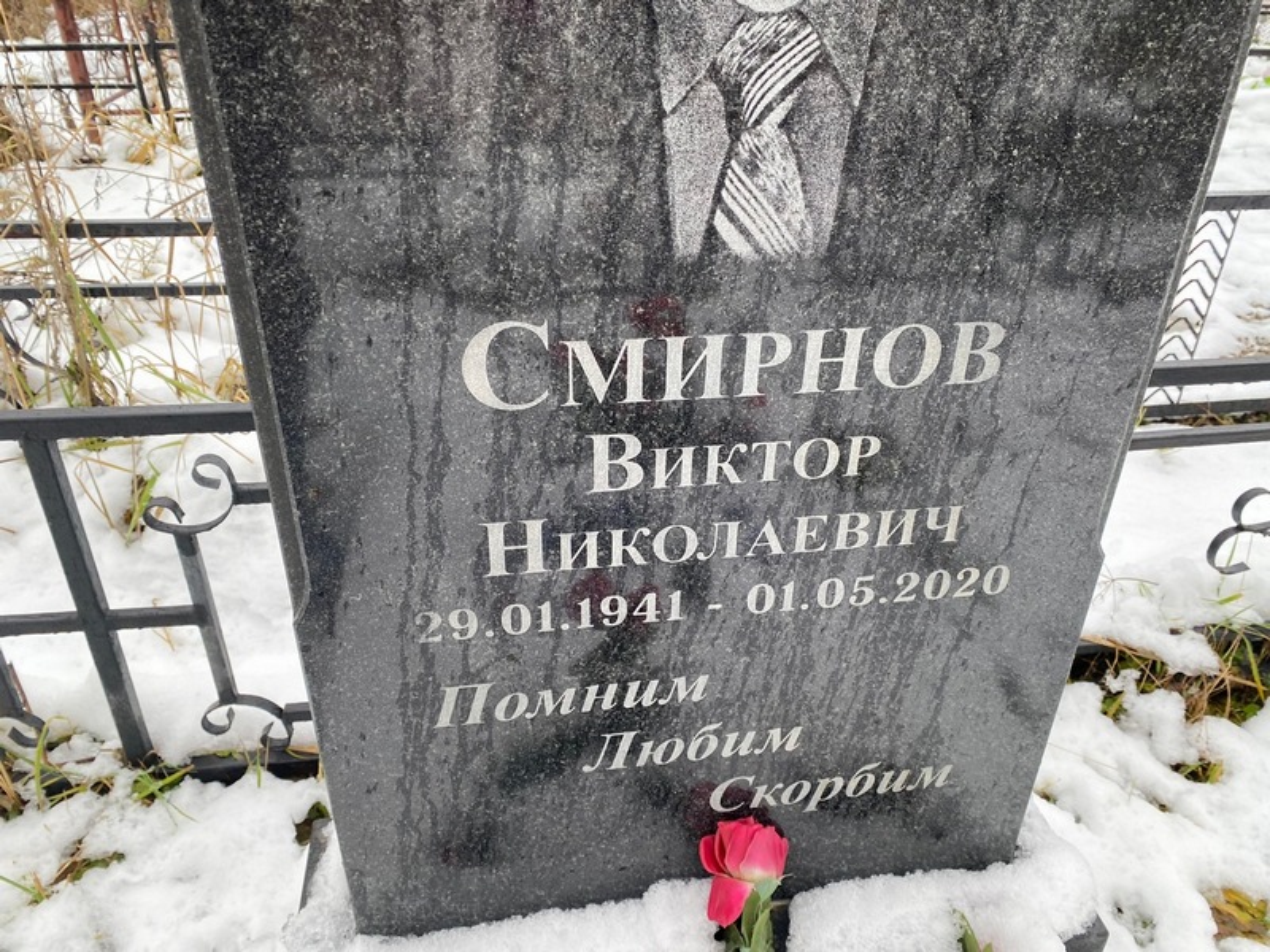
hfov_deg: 67.3
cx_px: 635
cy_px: 476
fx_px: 954
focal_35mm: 26
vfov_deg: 53.1
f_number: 1.8
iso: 32
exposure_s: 1/121
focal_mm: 4.25
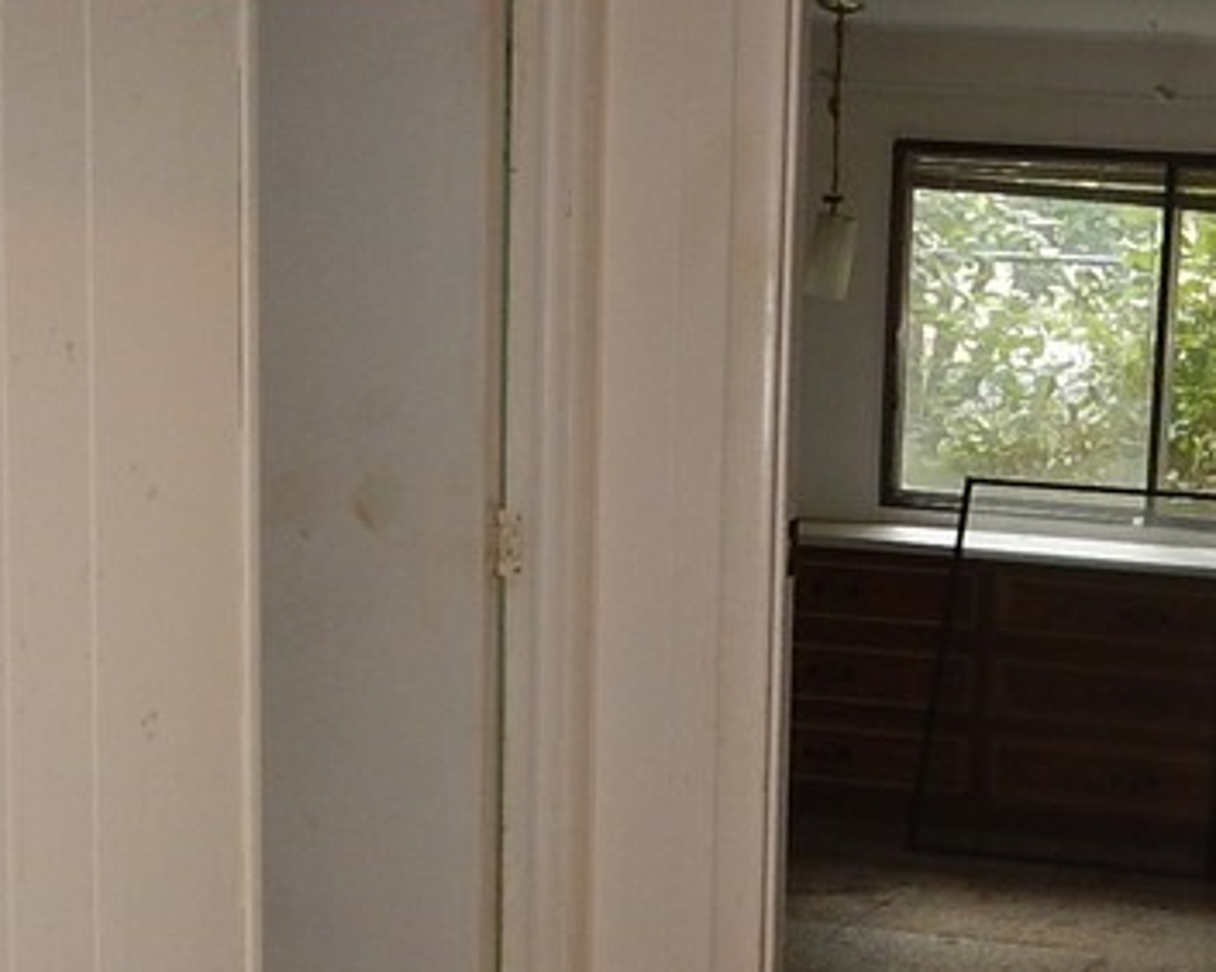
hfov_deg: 26.4
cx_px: 1216
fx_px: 2446
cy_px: 741
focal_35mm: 68
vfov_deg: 22.2
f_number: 2.8
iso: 200
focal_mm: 4.3
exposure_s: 1/30
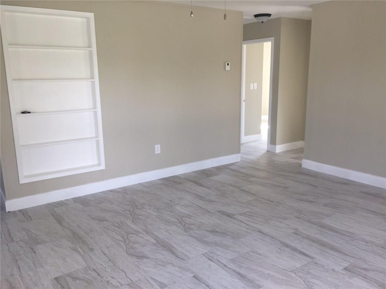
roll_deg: +0.5
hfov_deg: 61.7
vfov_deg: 48.2
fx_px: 323
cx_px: 193
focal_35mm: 29
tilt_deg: -12.4
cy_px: 144
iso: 32
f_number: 2.2
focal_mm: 4.15
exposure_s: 1/60
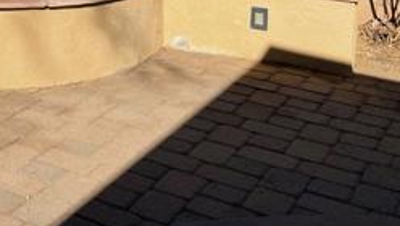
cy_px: -142
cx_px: -90
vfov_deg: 15.0
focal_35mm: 73
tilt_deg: -2.9
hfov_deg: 25.7
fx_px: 775
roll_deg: -0.5
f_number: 1.6
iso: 32
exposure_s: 1/4000
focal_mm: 4.2
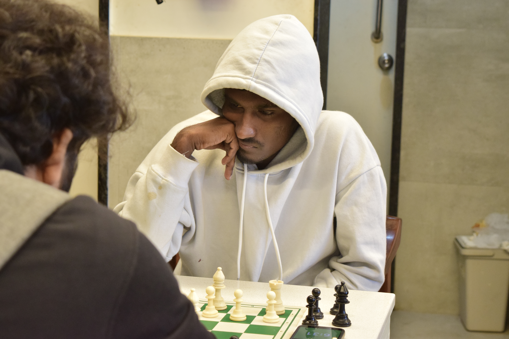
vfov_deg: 18.9
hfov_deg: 28.1
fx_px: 1018
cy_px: 170
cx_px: 254
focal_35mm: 72
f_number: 5.3
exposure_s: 1/100
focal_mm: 48
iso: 1400
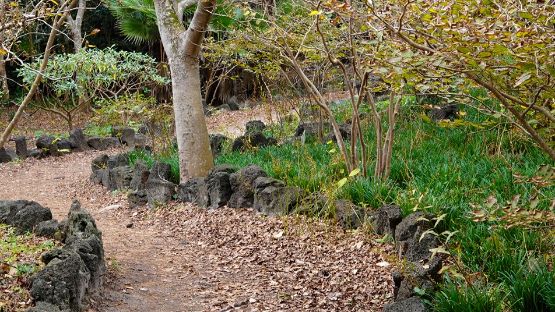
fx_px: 1133
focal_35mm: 77
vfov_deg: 15.3
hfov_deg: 27.3
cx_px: 182
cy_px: -26
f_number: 7.1
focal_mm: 35
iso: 400
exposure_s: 1/100
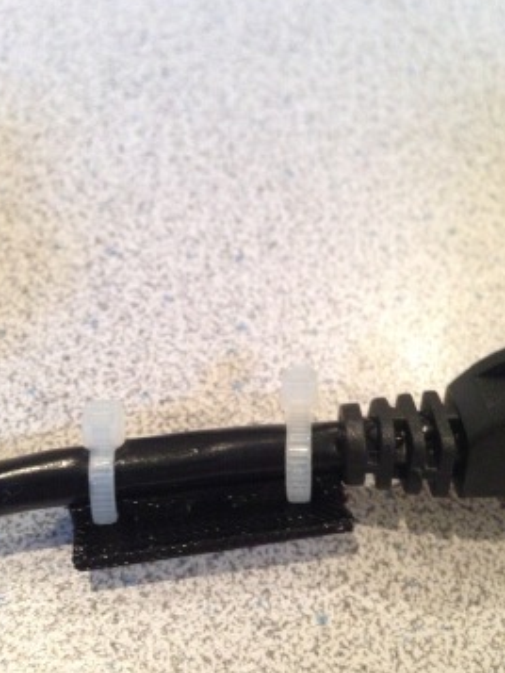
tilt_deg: -55.5
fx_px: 719
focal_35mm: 37
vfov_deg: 50.1
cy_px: 368
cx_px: 258
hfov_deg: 38.7
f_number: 2.4
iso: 500
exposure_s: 1/15
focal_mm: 4.12
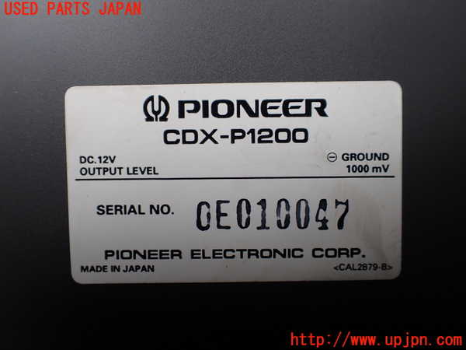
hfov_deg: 60.0
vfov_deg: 46.8
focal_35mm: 30
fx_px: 404
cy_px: 175
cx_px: 233
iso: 100
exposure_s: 1/160
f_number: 2.3
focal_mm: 5.4
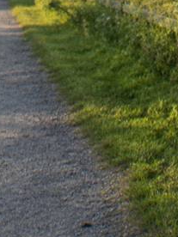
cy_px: 58
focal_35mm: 122
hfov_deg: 10.9
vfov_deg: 16.1
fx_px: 836
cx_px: 380
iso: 400
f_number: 5.6
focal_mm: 35
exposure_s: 1/800
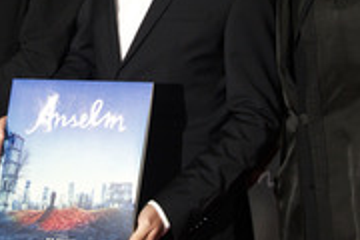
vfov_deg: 9.8
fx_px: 1380
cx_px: 143
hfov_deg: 14.9
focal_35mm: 138
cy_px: -16
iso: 1600
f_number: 5.6
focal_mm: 55
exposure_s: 1/125
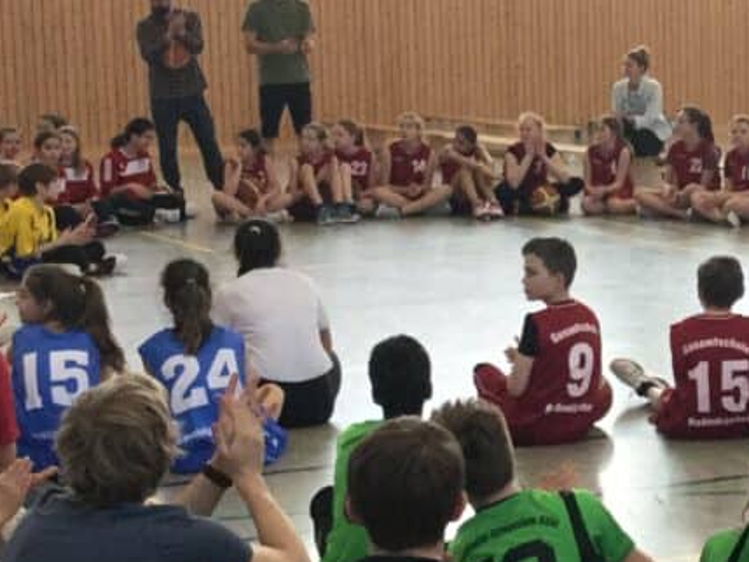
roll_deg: -0.4
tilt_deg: -6.9
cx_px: 770
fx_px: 2402
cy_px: 278
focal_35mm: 111
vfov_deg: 13.3
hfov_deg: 17.3
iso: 50
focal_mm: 3.3
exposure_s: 1/33
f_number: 2.4
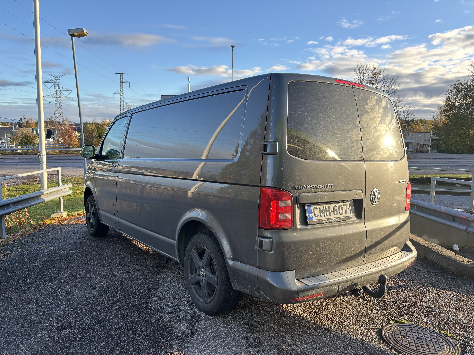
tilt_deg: -7.8
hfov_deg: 67.3
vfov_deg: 53.1
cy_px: 178
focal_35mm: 26
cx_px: 237
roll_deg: -0.8
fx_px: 356
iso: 50
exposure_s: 1/321
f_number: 1.6
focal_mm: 5.96
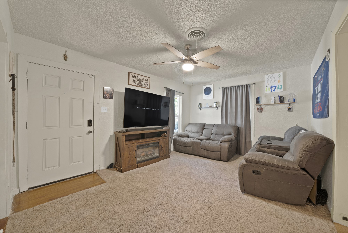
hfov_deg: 112.6
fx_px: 116
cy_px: 116
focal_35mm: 12
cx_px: 174
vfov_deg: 90.1
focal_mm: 12
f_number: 9
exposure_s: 6
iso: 640
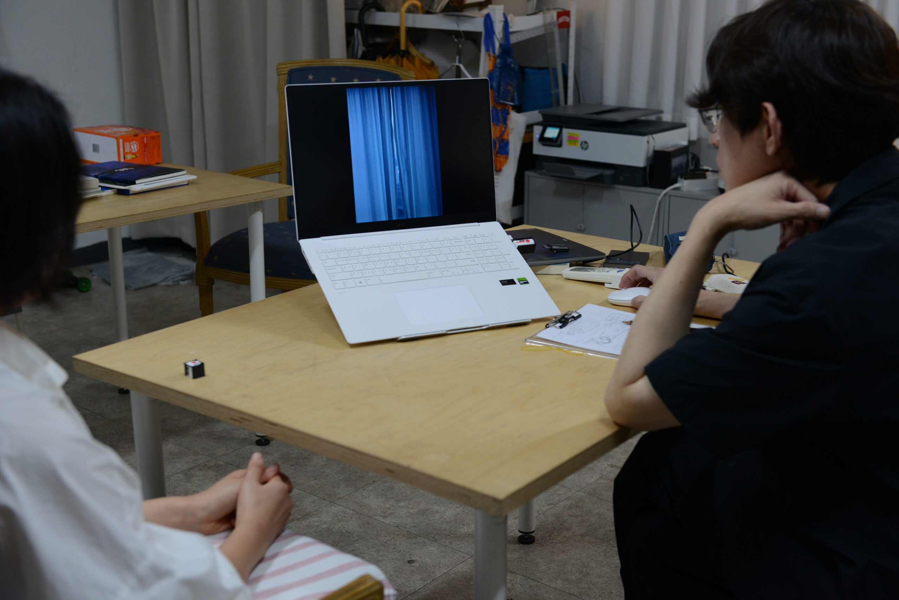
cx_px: 450
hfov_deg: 41.1
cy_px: 300
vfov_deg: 28.1
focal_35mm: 48
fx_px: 1199
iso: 800
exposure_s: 1/100
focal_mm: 48
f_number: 5
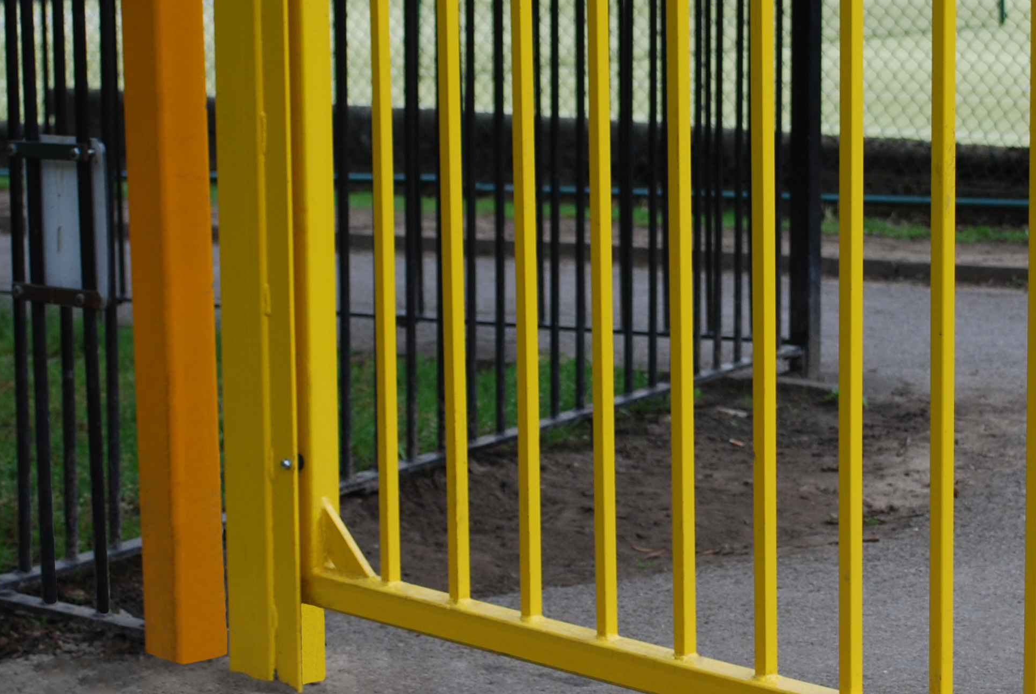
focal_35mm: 108
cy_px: 317
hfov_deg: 18.8
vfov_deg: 12.7
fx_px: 3112
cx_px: 715
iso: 160
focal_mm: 36
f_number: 5.6
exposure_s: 1/125
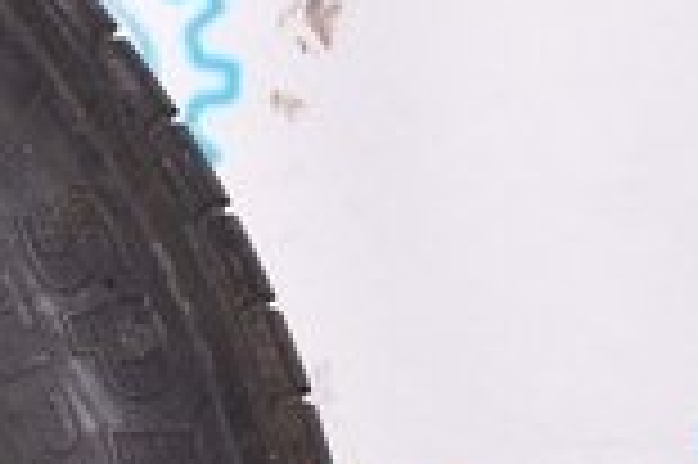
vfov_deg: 5.7
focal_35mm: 238
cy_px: 696
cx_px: -1009
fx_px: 4610
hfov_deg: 8.0
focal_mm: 24
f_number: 8
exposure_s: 1/200
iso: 1600
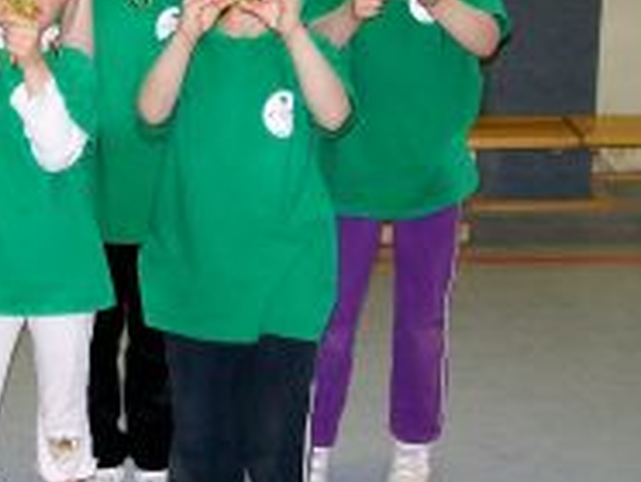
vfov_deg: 20.2
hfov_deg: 25.8
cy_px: 186
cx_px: 65
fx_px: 1354
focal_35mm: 73
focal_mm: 6.1
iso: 200
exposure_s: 1/125
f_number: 2.7
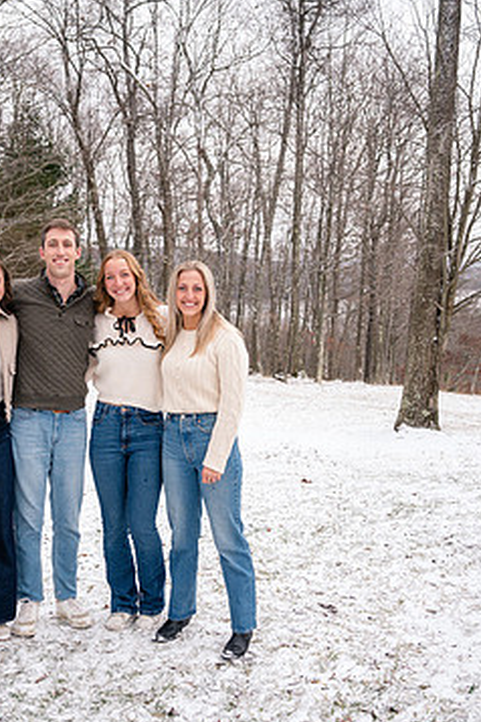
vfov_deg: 49.6
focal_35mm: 39
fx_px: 782
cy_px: 365
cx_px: 154
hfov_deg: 33.8
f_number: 2.8
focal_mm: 24
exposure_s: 1/250
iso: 400
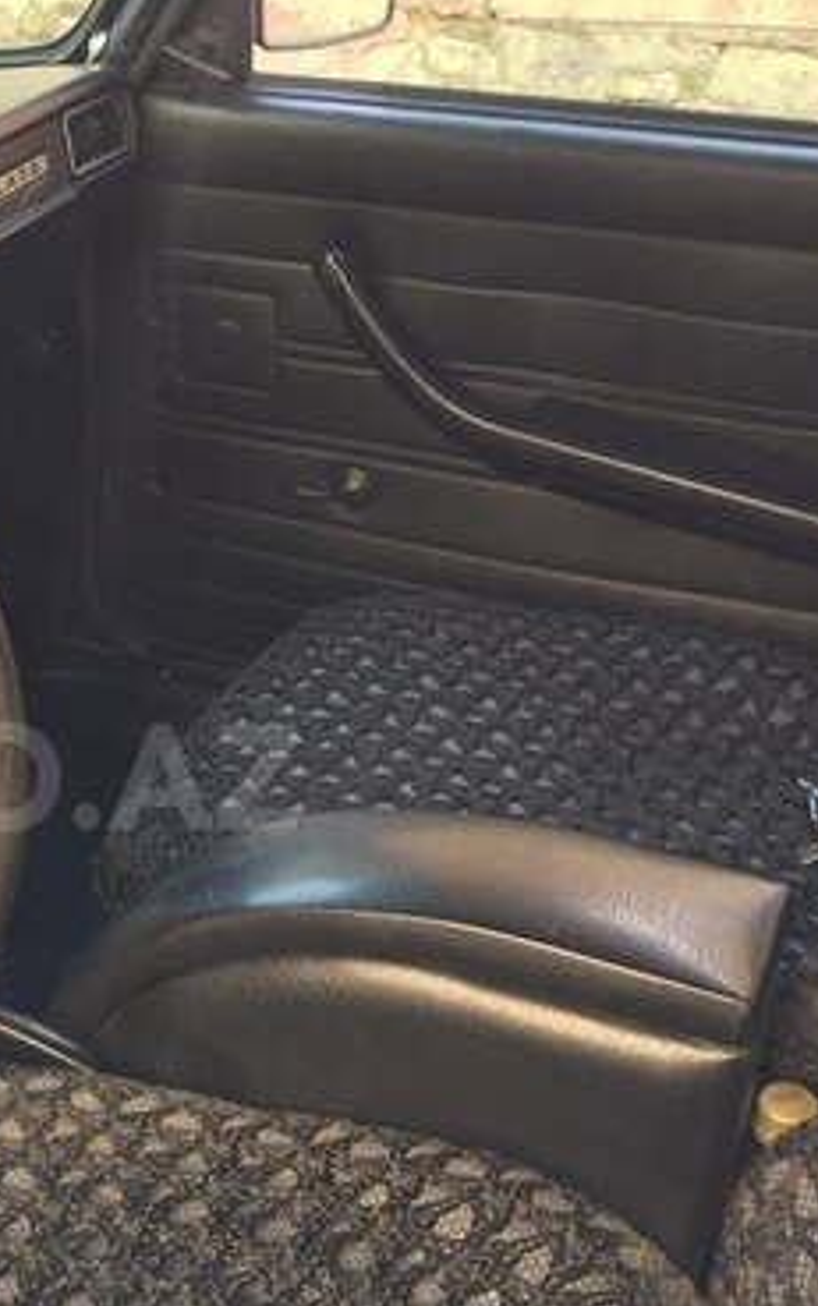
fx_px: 1960
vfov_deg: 36.8
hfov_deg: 22.4
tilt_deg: -34.2
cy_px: 777
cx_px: -64
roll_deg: -0.4
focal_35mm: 55
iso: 32
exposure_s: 1/50
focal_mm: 4.15
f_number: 2.2
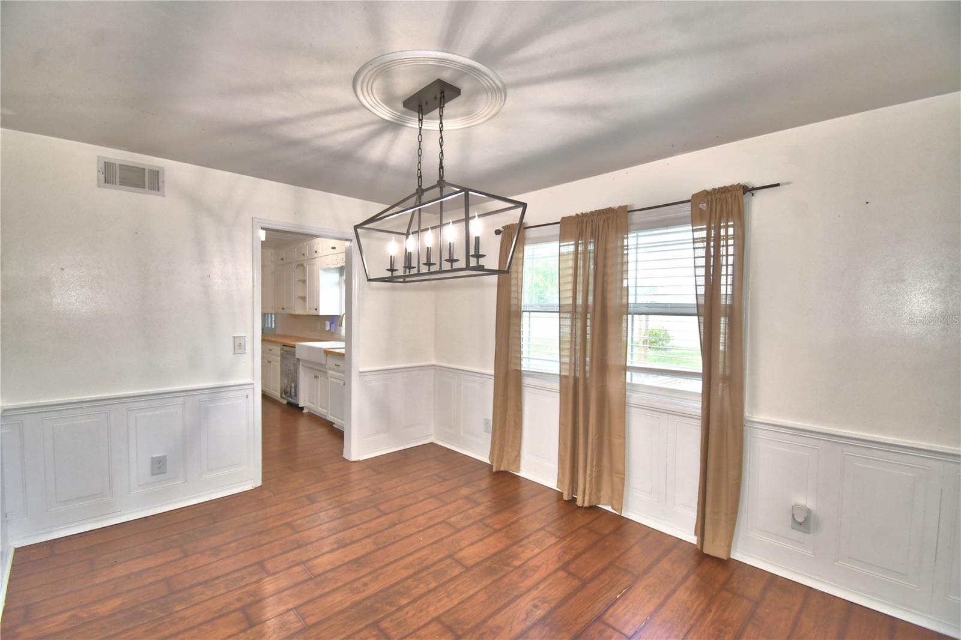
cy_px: 320
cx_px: 480
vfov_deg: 77.3
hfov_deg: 100.4
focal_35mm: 15
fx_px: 400
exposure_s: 1/60
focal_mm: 10
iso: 200
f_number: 4.5
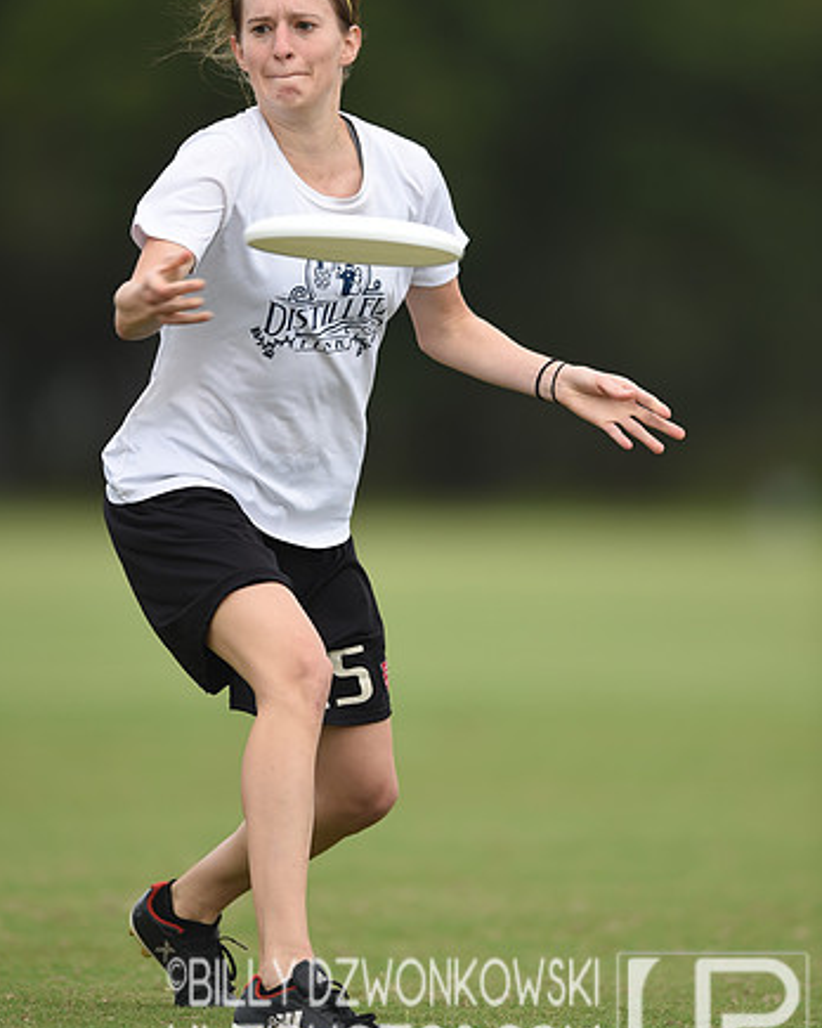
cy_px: 421
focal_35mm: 500
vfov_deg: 3.9
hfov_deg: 3.1
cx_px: 390
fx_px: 15205
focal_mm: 400
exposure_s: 1/800
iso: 100
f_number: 2.8
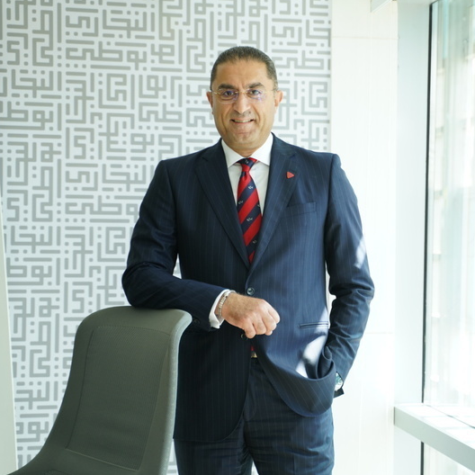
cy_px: 236
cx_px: 352
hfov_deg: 19.4
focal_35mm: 89
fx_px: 1382
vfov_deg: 19.5
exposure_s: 1/160
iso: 400
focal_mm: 69
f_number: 2.8
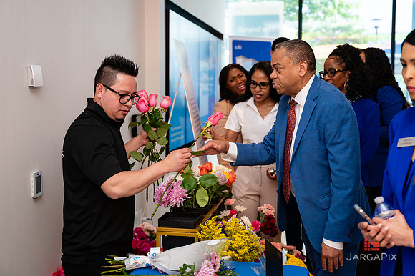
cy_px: 133
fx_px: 547
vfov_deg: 28.3
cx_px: 200
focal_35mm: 47
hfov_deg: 41.6
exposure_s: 1/200
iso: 400
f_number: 3.2
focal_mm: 45
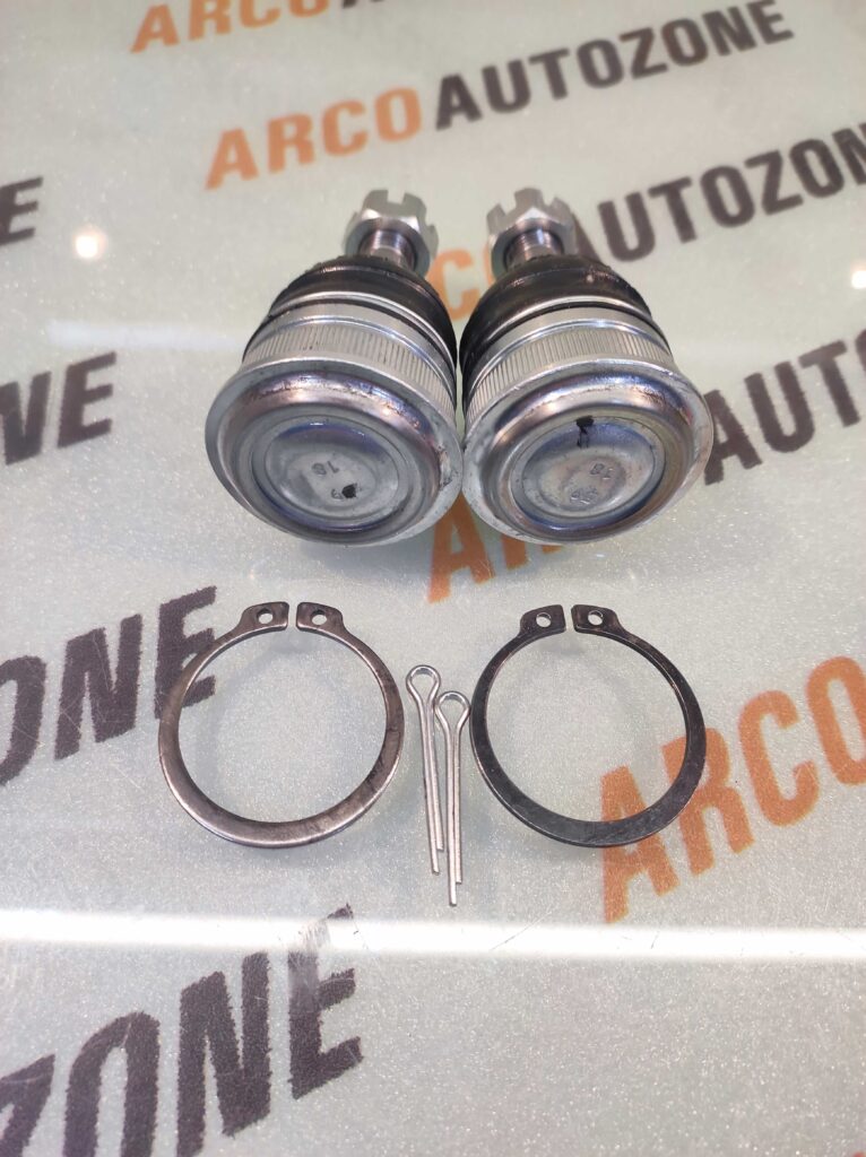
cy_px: 578
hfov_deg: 74.6
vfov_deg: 91.1
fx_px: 568
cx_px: 433
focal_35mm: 17
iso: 141
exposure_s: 1/33
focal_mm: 4.74
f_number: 1.79
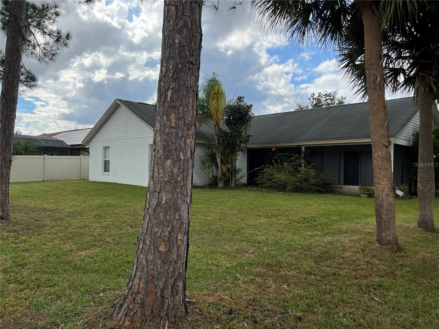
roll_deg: -1.1
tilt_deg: -1.6
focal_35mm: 26
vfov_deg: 53.1
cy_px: 164
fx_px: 330
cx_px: 220
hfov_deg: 67.3
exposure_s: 1/3077
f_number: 1.5
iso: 50
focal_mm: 5.7
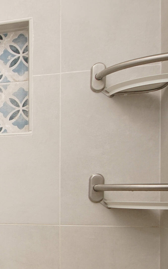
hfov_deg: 20.0
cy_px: 202
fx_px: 373
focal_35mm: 51
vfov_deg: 38.5
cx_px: -117
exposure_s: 1/60
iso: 320
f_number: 4.5
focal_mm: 12
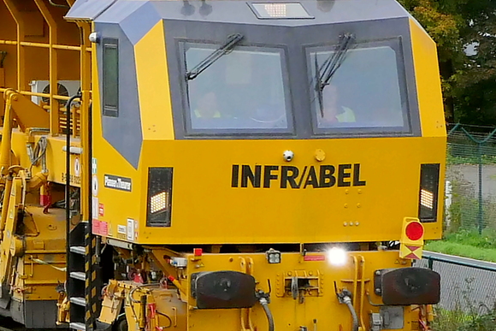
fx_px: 2660
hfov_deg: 10.6
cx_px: 69
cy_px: 10
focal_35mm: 193
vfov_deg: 7.1
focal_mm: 25.8
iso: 640
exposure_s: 1/800
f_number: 5.6
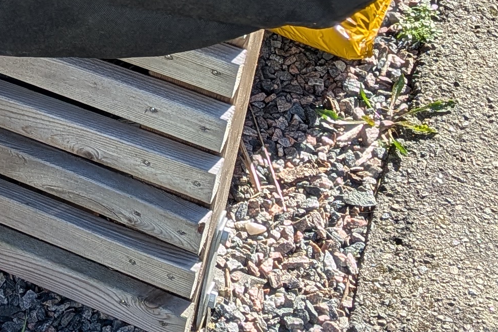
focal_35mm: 102
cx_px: 12
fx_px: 1411
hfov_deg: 19.5
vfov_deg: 12.8
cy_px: -136
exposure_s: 1/2865
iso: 26
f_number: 1.7
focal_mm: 4.53
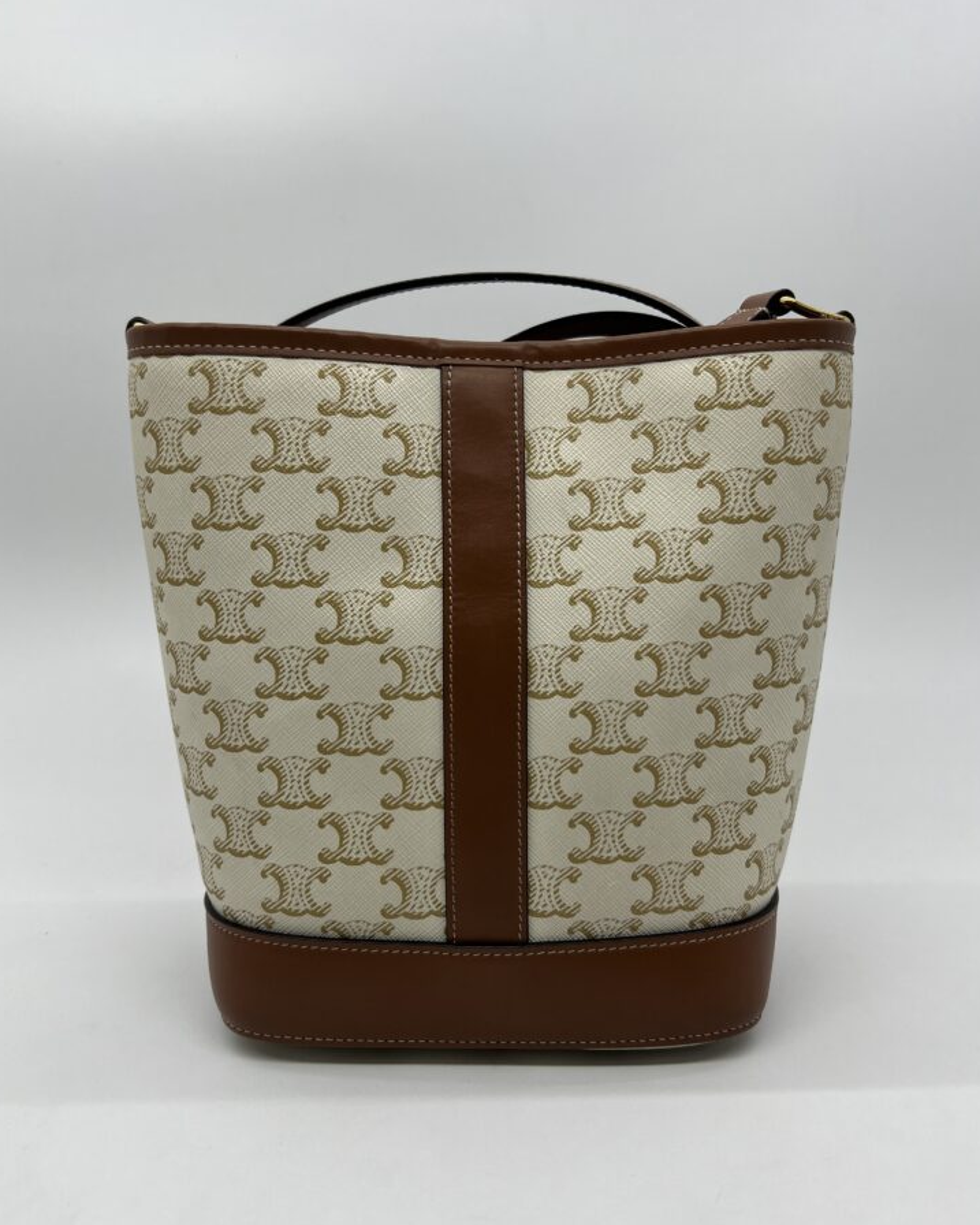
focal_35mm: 29
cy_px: 649
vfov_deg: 60.4
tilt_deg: -9.4
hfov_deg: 50.0
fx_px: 1051
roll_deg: +0.5
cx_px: 485
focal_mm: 5.7
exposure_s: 1/290
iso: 40
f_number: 1.5
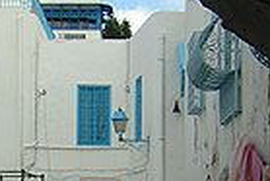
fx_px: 908
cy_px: 123
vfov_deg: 11.3
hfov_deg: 16.8
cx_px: 82
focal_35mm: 121
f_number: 5.2
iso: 100
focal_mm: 4.7
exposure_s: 1/323
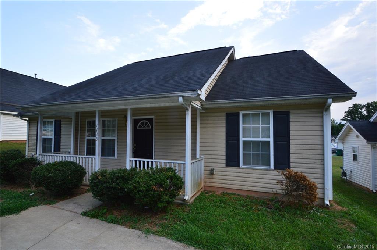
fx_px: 173
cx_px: 188
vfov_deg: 71.9
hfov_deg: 95.1
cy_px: 125
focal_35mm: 16
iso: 400
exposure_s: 1/200
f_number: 10
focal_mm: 11
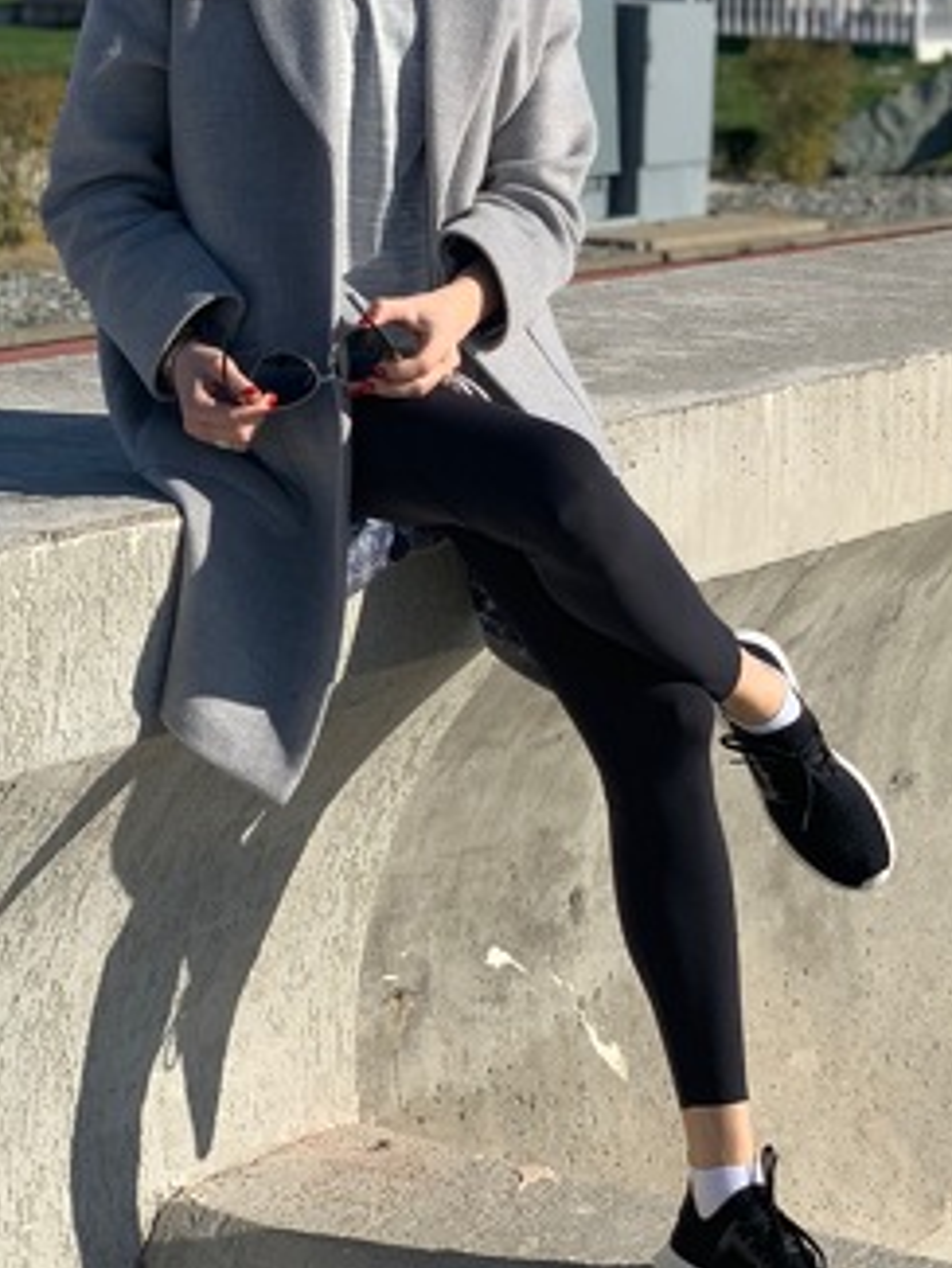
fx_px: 3518
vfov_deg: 20.2
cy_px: 230
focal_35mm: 96
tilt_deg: -4.6
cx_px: 499
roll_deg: -0.8
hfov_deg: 15.4
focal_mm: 6
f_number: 2.4
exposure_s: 1/1546
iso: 16
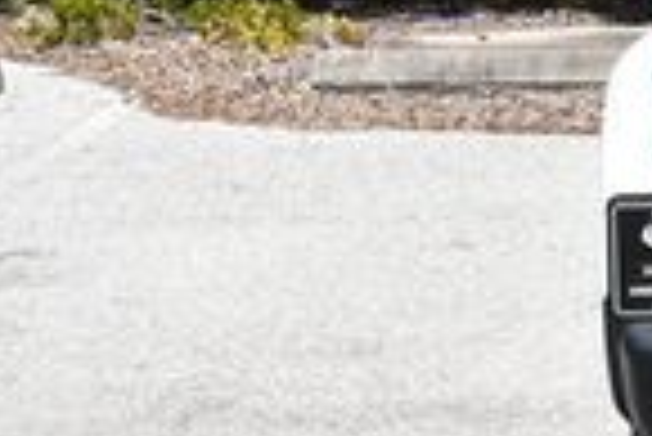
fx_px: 3843
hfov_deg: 9.2
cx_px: 1205
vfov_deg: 6.5
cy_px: 67
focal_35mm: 212
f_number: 8
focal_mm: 24
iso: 125
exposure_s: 1/250
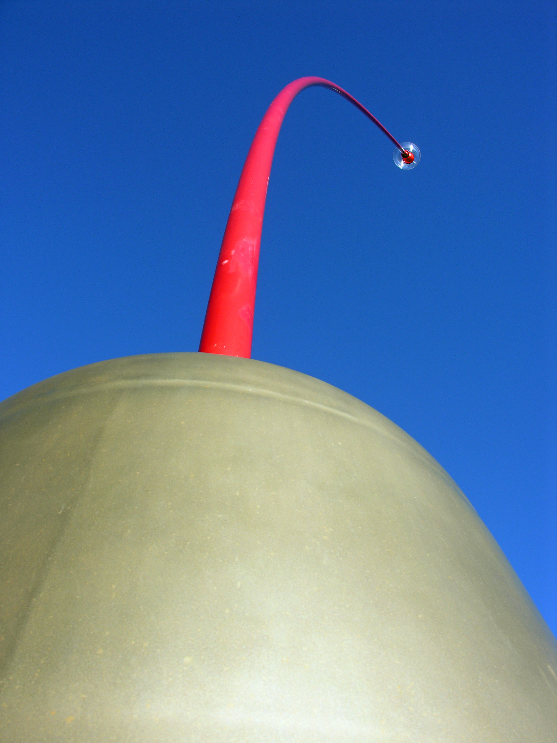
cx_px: 278
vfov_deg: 52.6
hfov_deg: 40.7
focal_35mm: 35
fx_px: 751
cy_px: 372
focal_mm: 8.9
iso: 50
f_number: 5
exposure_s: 1/183
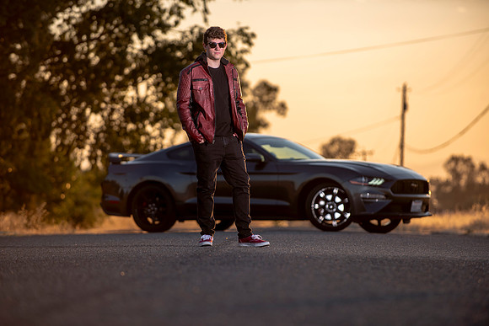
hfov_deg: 10.0
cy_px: 163
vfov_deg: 6.6
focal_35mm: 207
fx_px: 2808
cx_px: 244
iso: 50
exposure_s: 1/250
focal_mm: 200
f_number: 4
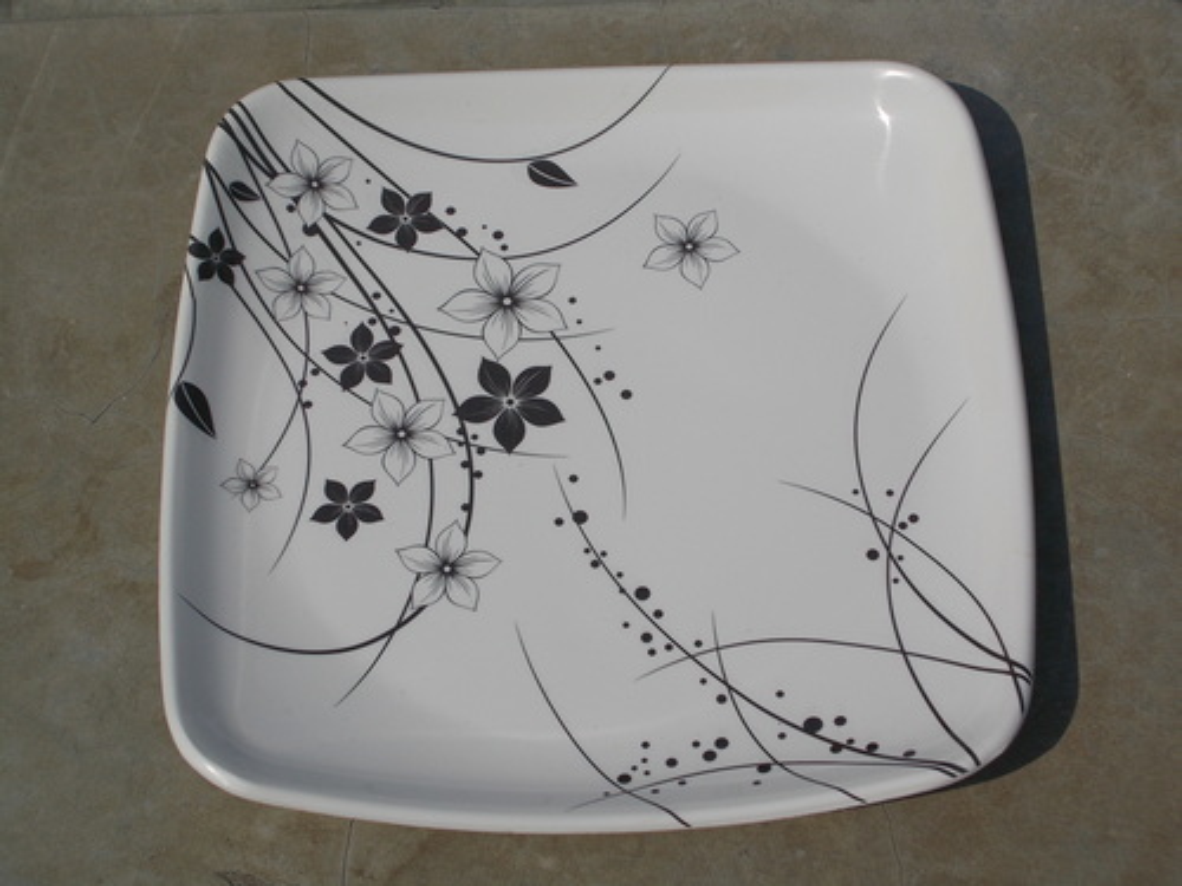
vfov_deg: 19.4
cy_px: 443
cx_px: 591
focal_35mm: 76
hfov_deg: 25.7
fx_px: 2595
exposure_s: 1/250
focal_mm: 13.5
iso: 80
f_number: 14.5
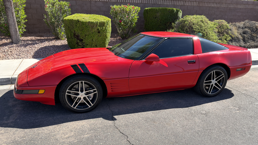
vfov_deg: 42.6
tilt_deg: -23.2
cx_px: 127
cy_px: 91
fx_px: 185
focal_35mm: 27
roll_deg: -2.0
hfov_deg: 69.9
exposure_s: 1/1562
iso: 80
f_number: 1.78
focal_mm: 6.76
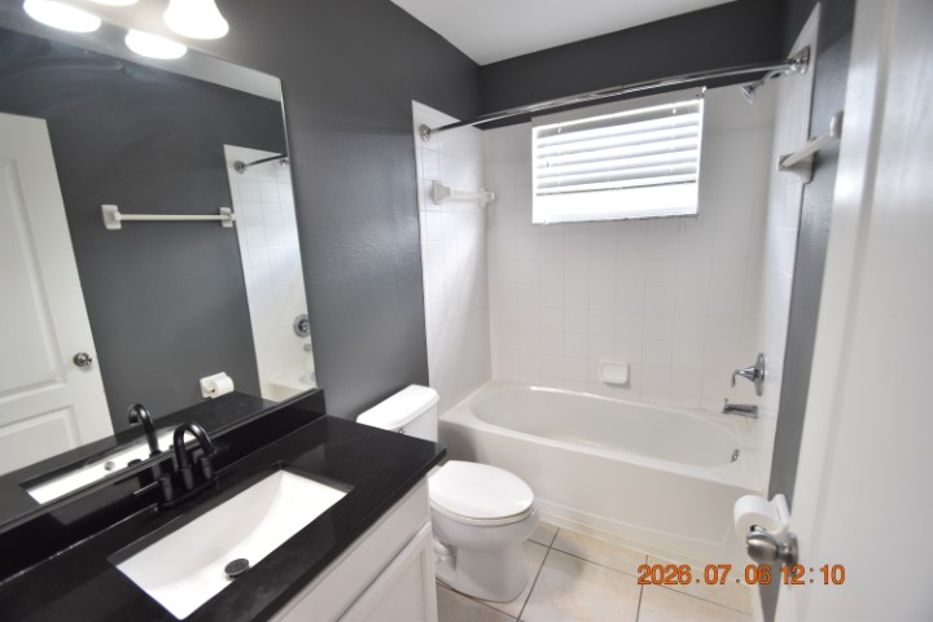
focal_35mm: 15
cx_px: 466
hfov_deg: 100.4
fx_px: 389
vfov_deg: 77.3
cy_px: 311
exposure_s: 1/125
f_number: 3.5
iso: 800
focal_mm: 10
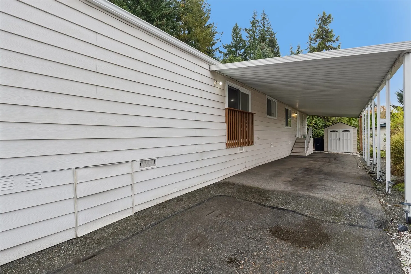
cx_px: 206
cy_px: 137
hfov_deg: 92.4
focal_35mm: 17
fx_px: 197
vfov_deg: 69.6
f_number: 8
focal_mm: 11.5
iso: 125
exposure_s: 1/30
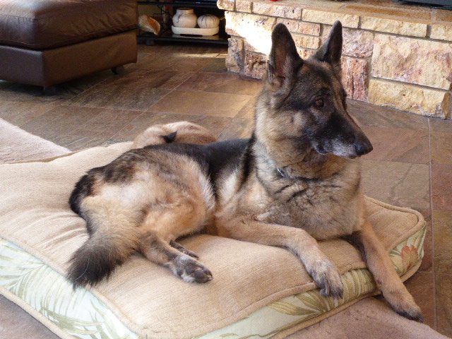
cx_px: 226
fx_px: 744
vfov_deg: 25.7
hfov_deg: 33.8
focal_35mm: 57
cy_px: 170
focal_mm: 9.6
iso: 640
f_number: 4.1
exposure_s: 1/60
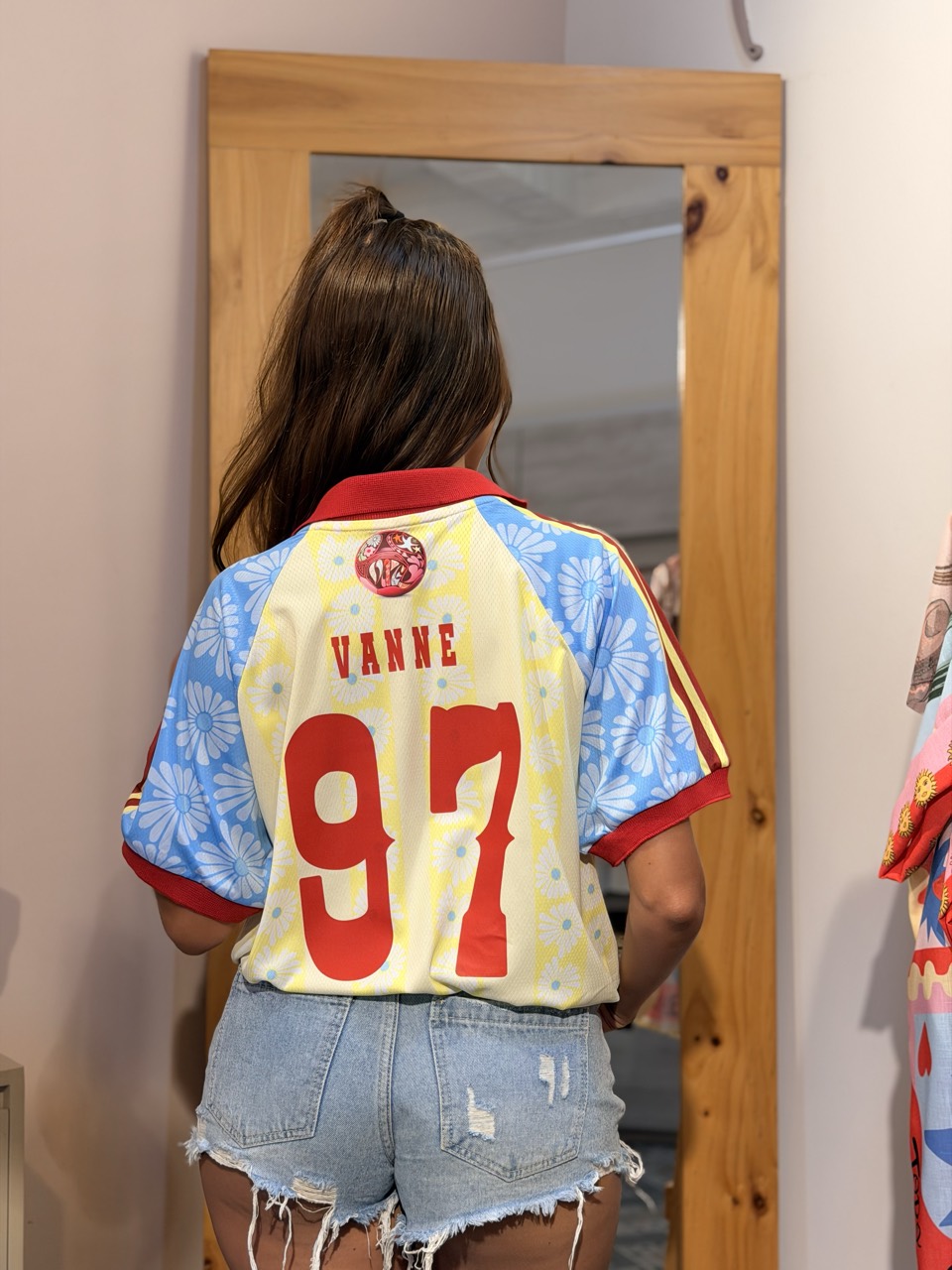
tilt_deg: -3.9
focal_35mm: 48
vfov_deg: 39.7
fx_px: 1760
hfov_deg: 30.3
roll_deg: -1.3
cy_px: 635
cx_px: 476
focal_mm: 6.76
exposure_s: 1/120
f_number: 1.78
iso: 64
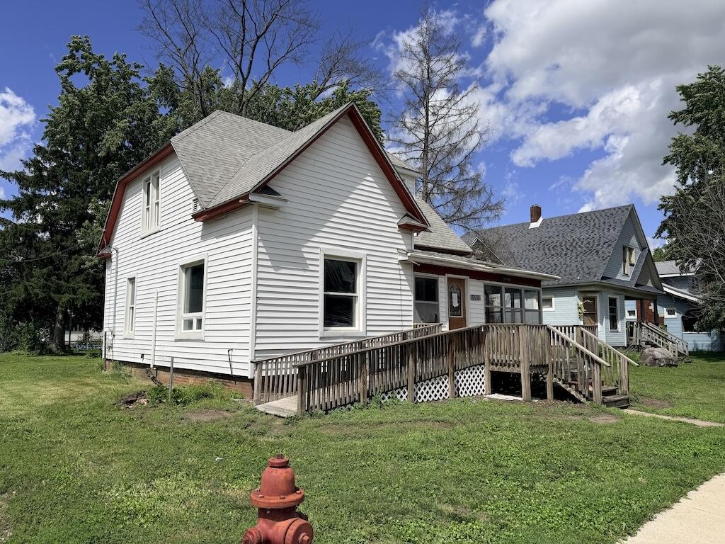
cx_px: 362
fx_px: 503
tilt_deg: +6.7
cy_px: 272
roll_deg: +1.0
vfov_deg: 56.8
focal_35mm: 24
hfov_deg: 71.6
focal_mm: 6.76
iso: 80
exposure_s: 1/9091
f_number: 1.78
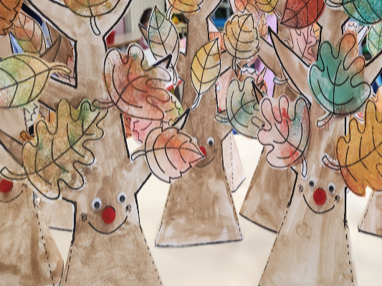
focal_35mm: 36
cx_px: 250
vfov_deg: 39.5
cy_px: 120
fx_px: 397
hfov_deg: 50.6
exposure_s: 1/100
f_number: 1.8
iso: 160
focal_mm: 5
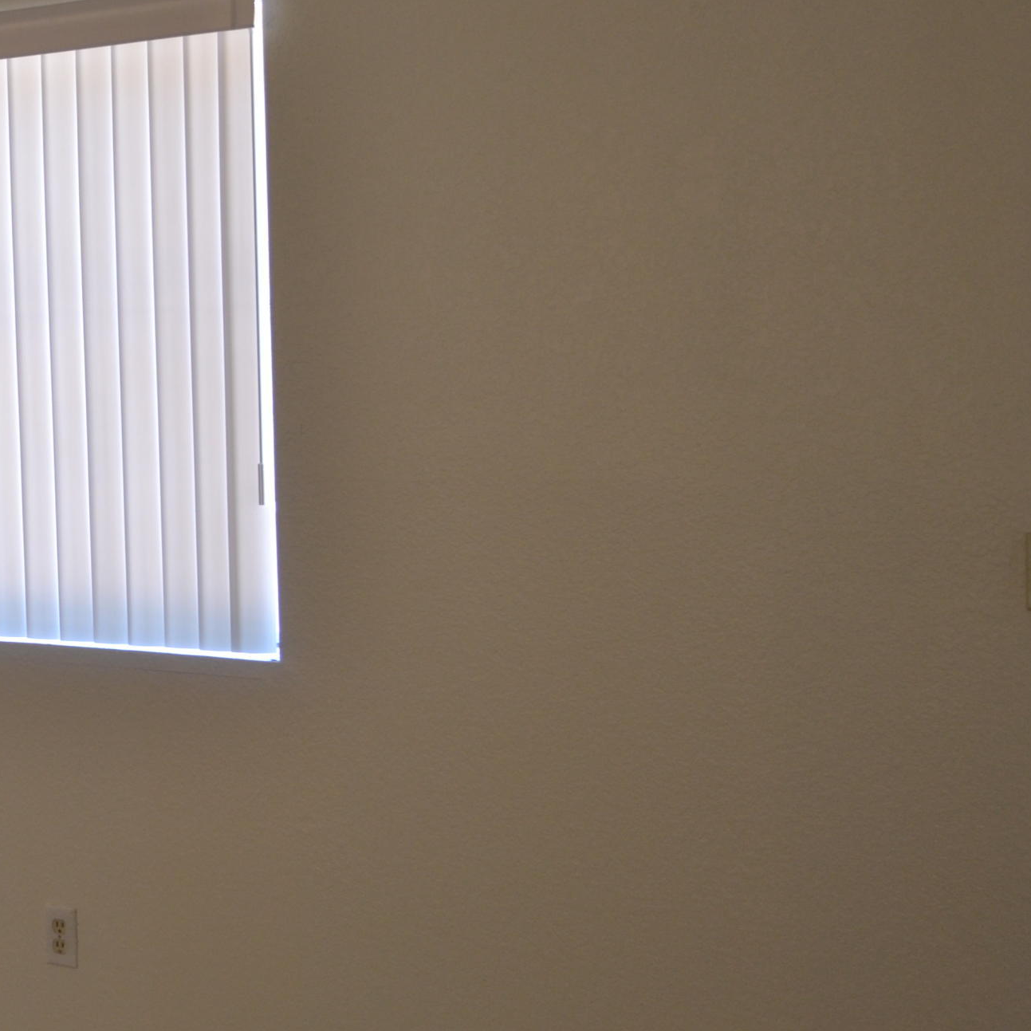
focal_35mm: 71
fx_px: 2392
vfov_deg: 24.3
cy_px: 515
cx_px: -33
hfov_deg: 23.2
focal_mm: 24
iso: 400
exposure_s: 1/25
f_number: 4
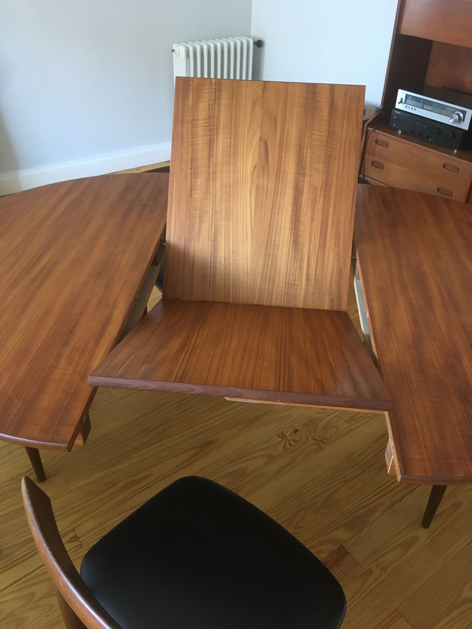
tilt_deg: -37.4
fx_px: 527
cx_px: 236
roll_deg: -0.9
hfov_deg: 48.2
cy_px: 314
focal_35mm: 29
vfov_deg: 61.7
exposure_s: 1/33
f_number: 2.2
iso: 200
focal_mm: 4.15
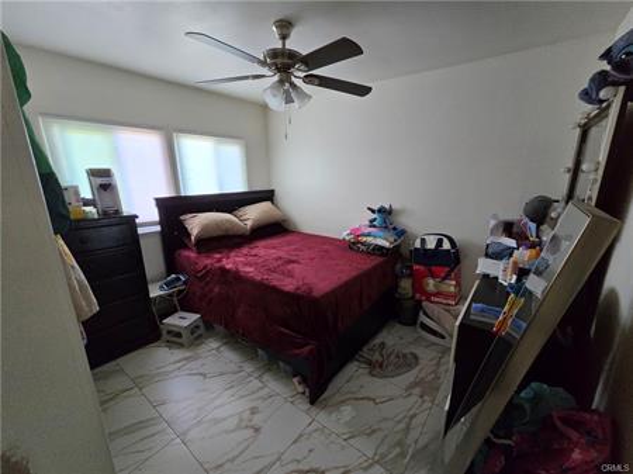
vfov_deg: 89.9
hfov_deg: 106.2
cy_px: 237
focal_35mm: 13
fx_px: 238
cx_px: 316
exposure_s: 1/60
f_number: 2.2
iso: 400
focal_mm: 2.2
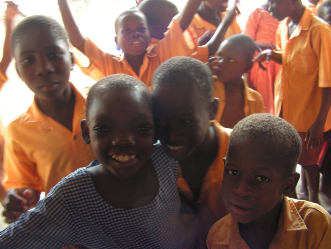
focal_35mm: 36
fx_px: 344
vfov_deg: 39.7
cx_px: 166
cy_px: 124
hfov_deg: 51.4
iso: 80
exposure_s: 1/20
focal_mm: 6
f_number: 3.2
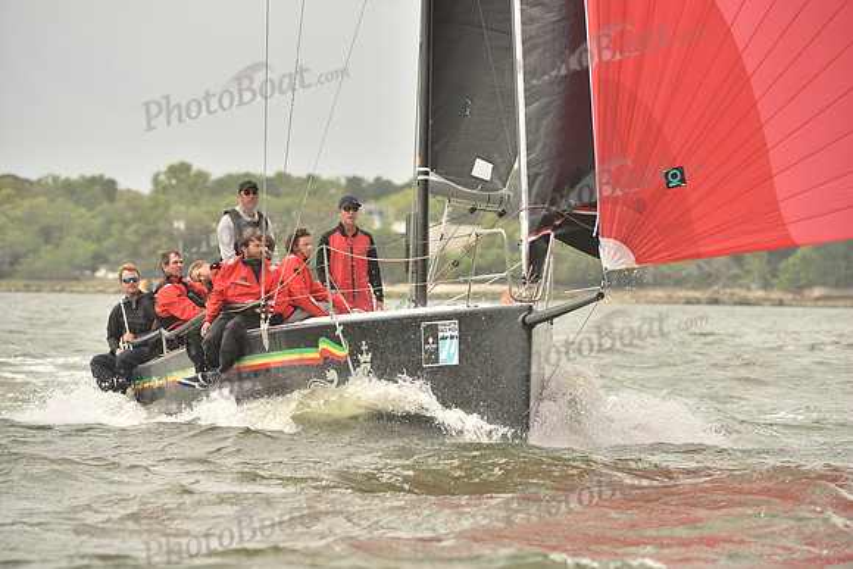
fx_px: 7821
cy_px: 284
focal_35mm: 330
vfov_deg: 4.2
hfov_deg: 6.2
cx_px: 426
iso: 400
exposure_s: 1/800
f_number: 8
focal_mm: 330
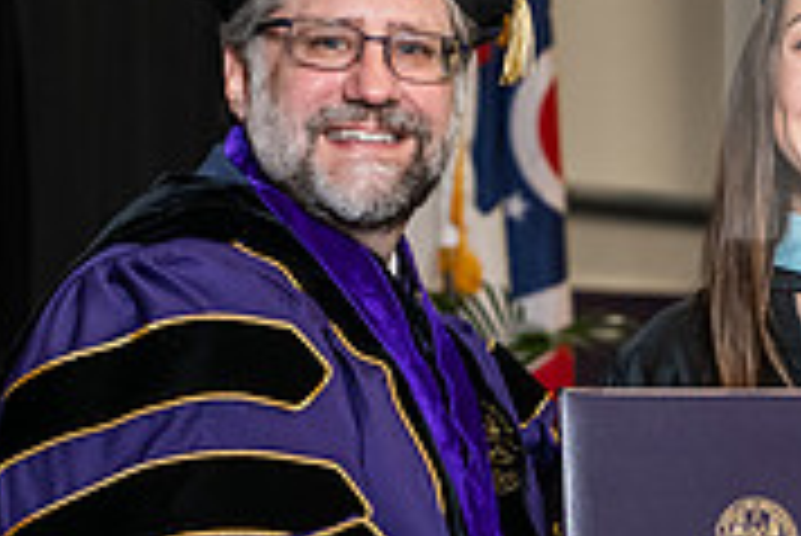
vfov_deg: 6.0
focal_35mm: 228
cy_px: 408
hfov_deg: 9.0
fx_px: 5077
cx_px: 590
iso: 2000
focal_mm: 70
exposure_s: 1/200
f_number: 5
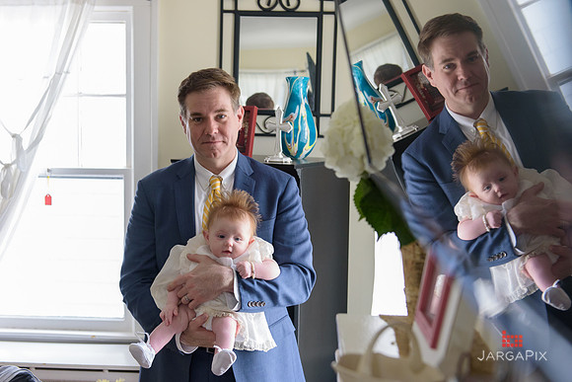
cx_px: 254
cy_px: 180
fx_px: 848
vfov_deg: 25.4
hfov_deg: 37.2
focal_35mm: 53
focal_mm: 48
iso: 1600
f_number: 3.2
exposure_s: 1/125
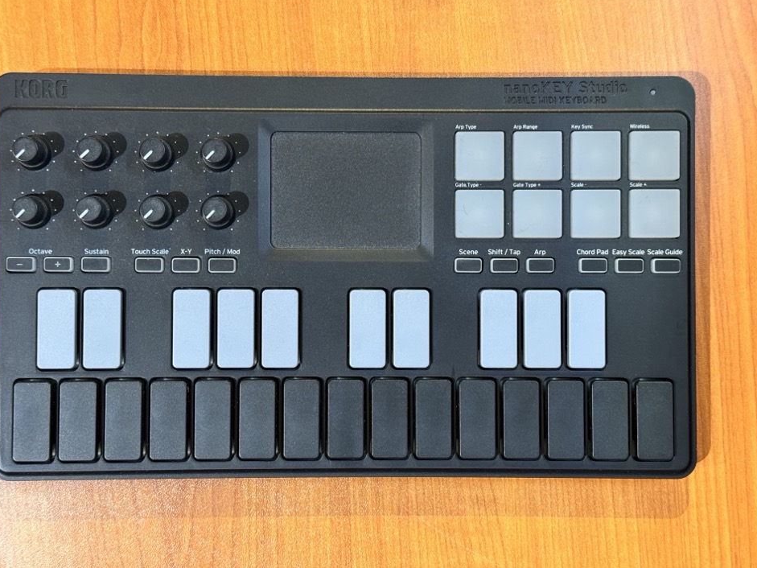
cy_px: 267
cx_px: 367
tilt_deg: -87.5
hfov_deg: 37.5
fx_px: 1115
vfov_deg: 28.6
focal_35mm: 51
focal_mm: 6.86
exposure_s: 1/30
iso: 400
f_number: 1.78
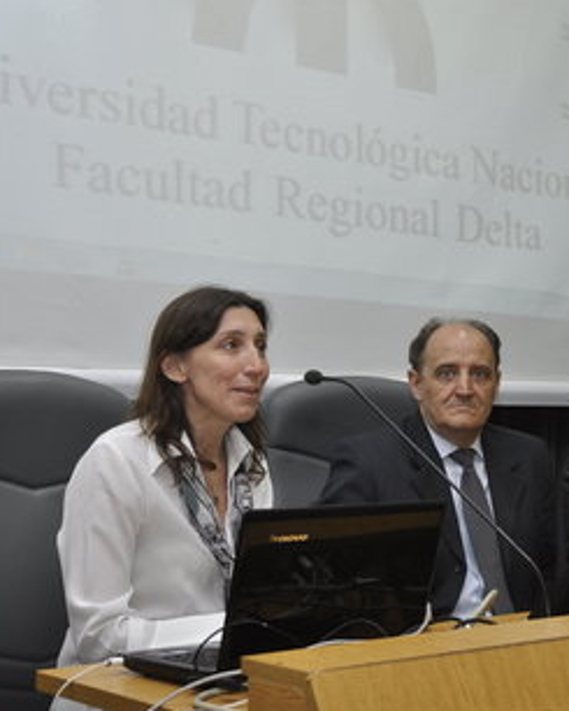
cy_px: 358
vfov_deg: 27.5
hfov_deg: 22.0
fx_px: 1452
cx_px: 406
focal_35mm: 69
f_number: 5.6
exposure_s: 1/50
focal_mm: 32
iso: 400
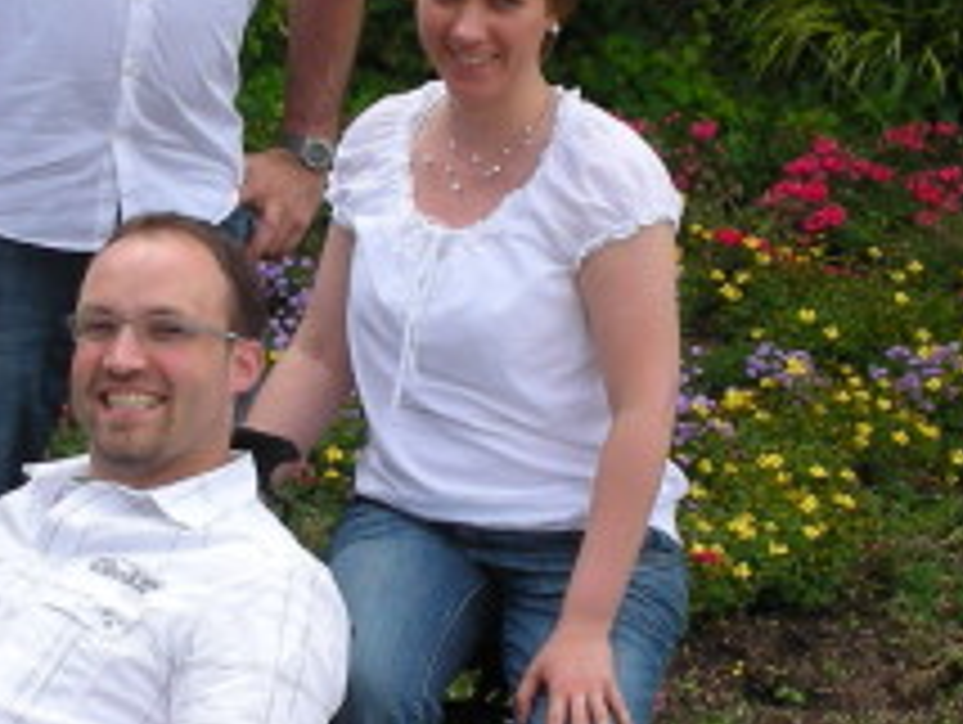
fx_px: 4818
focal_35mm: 173
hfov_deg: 11.4
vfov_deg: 8.6
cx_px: 238
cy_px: 362
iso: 50
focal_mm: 8.8
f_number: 3.7
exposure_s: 1/229
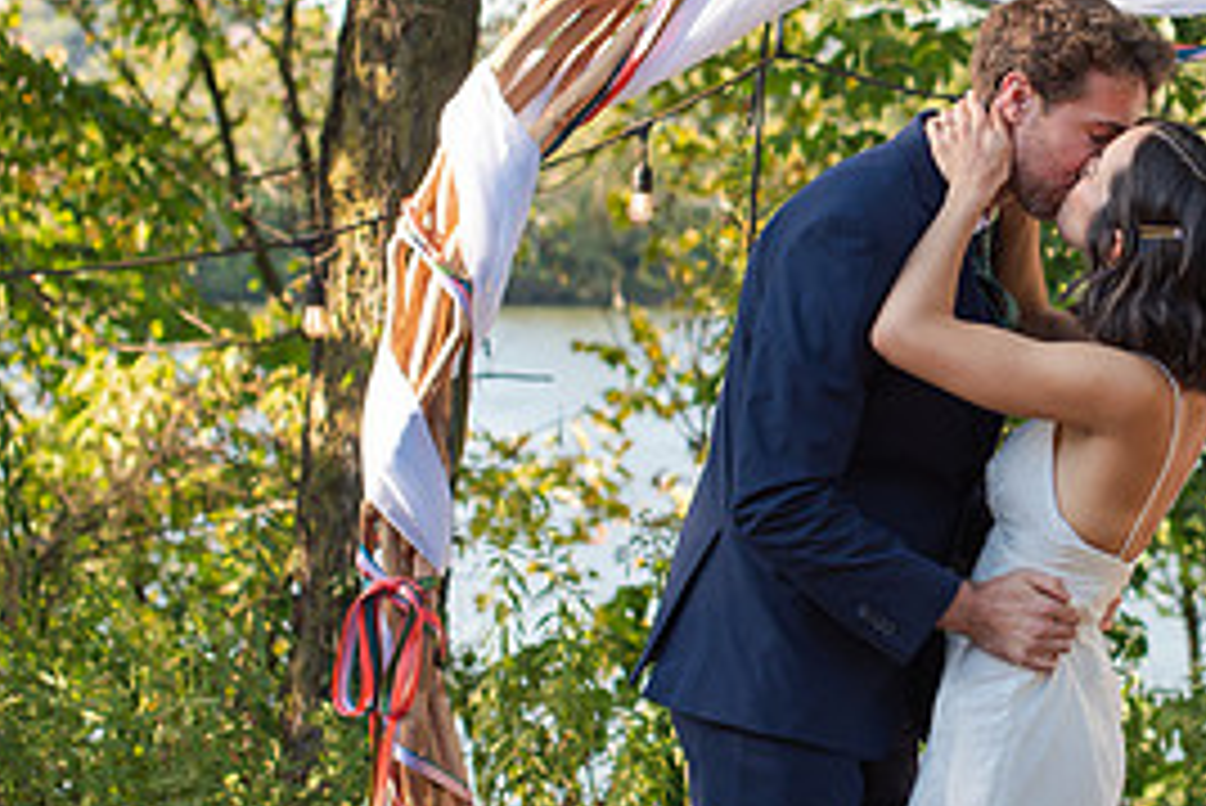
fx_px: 3888
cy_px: 307
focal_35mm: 116
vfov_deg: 11.8
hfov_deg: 17.3
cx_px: 1149
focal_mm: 50
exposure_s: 1/800
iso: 250
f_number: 3.5
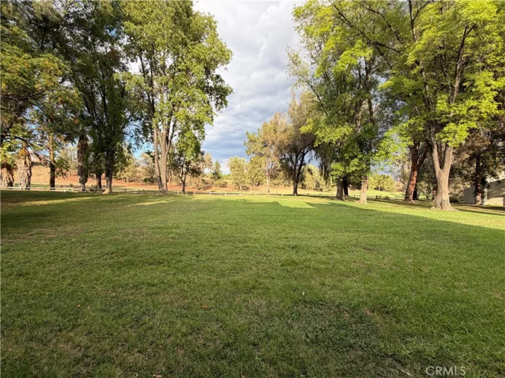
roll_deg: +0.6
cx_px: 252
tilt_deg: -0.2
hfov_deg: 102.1
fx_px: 204
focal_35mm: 14
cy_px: 189
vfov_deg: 85.7
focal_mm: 2.22
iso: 50
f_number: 2.2
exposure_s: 1/502
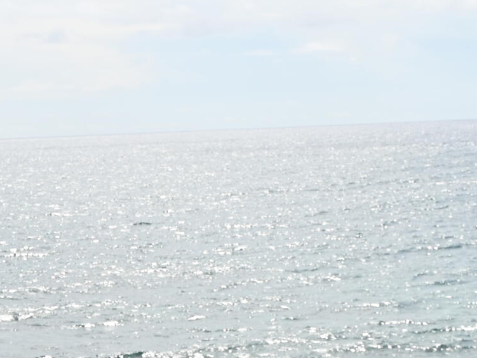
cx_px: 56
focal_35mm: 119
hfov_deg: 16.4
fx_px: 1640
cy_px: 457
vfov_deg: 12.1
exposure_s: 1/400
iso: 100
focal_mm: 31
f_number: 7.1
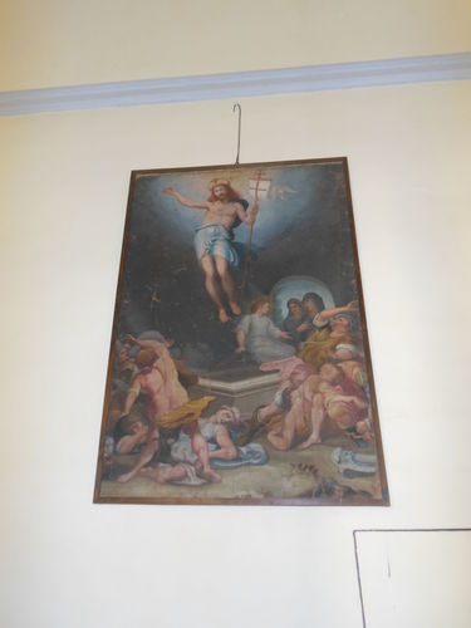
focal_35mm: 29
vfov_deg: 61.7
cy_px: 314
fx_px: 526
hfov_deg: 48.2
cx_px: 236
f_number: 3.3
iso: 320
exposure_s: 1/25
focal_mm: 5.2
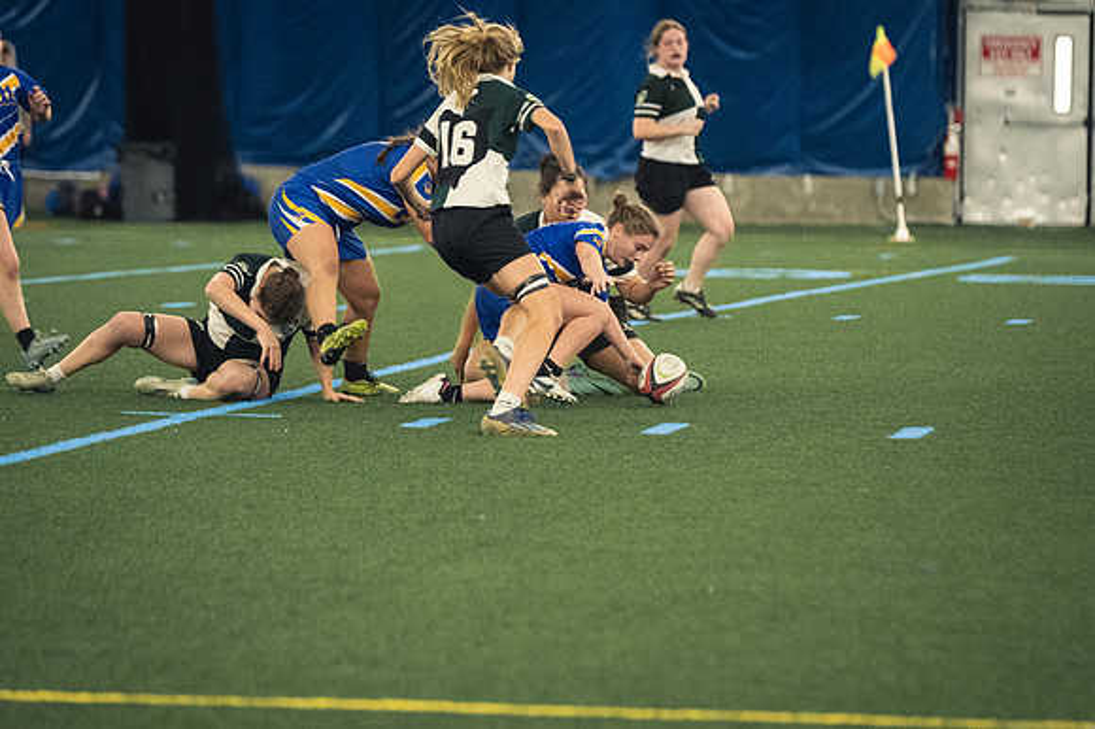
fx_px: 7752
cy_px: 364
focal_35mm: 255
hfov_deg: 8.1
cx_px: 548
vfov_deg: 5.4
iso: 10000
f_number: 2.8
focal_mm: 170
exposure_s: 1/500
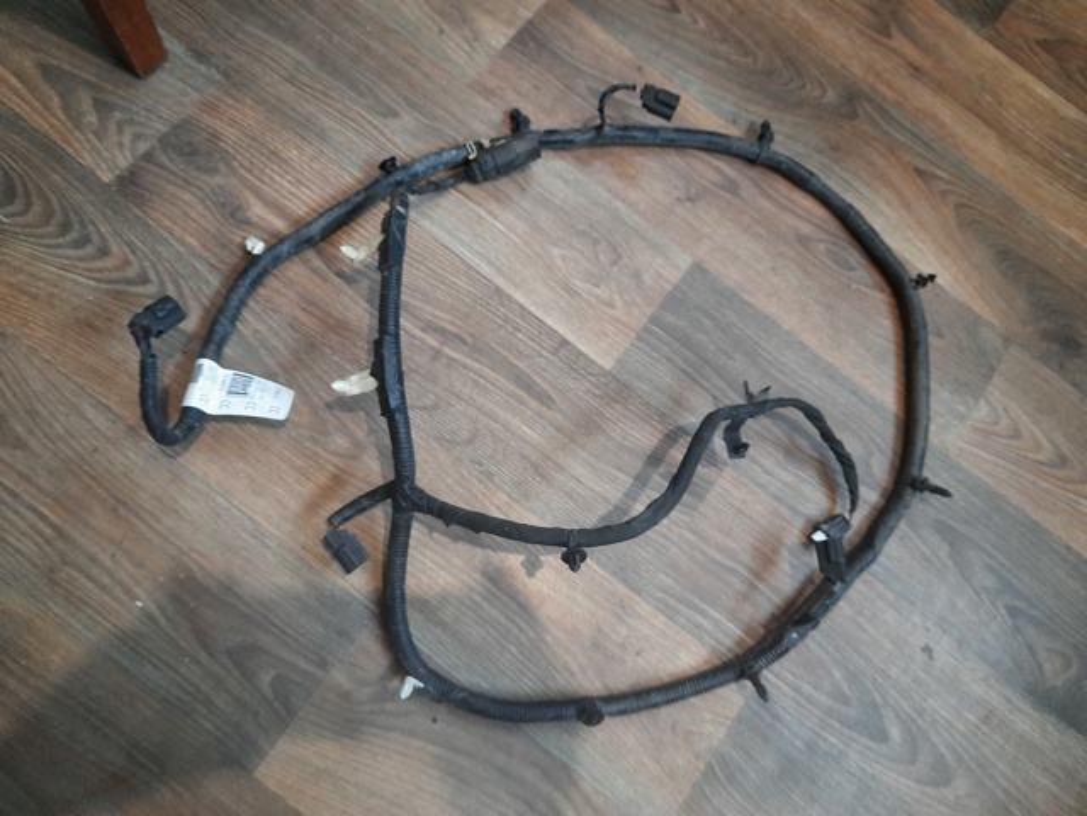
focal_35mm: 25
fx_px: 785
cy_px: 408
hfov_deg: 69.4
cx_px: 544
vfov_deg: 54.9
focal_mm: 4.6
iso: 500
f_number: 2
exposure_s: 1/25
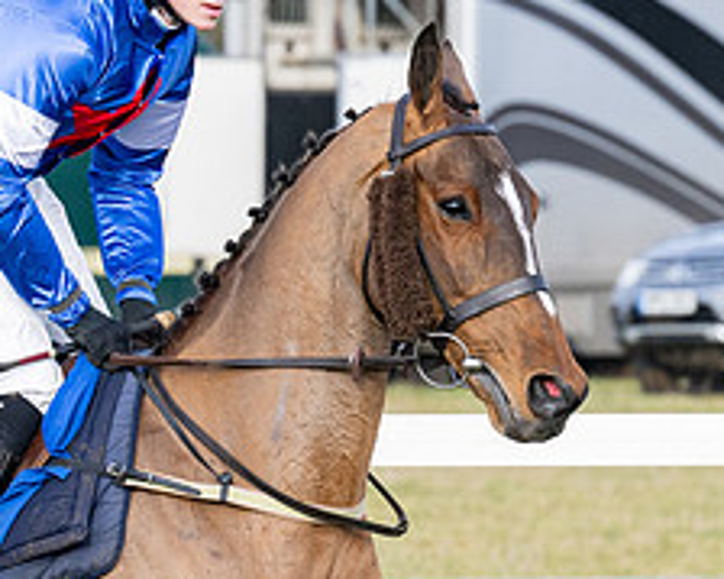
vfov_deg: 2.2
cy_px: 660
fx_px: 15057
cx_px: 143
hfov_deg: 2.8
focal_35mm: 703
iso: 400
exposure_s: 1/1000
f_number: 5
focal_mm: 145
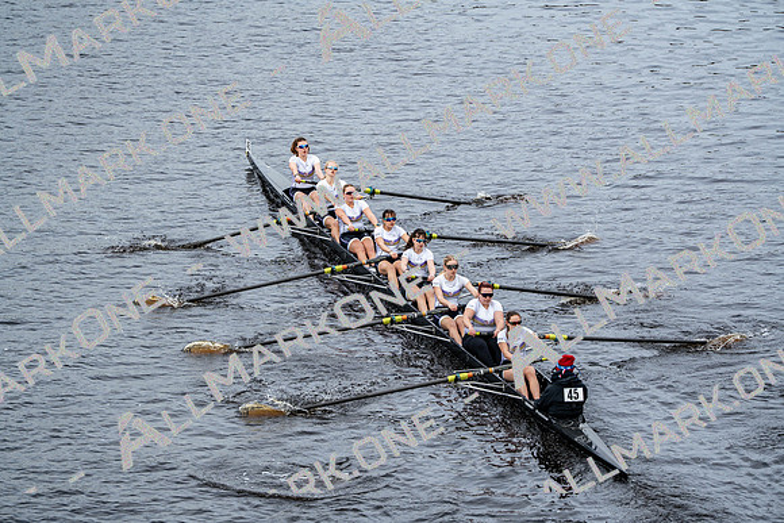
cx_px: 392
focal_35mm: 200
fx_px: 4356
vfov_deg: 6.9
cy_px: 262
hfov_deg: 10.3
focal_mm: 200
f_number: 2.8
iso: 200
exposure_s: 1/2000
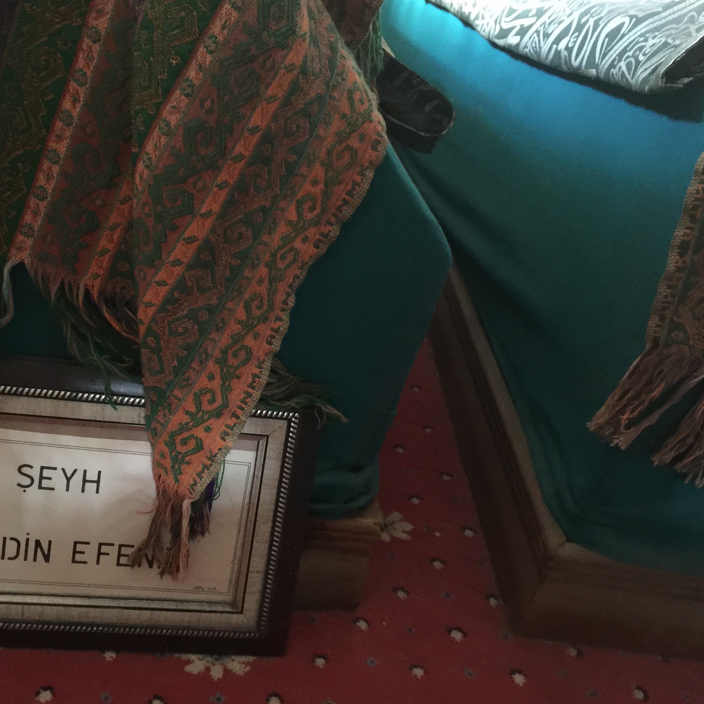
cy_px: 347
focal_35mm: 35
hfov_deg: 46.9
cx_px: 279
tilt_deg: -32.4
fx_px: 805
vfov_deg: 47.2
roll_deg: -11.9
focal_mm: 4.15
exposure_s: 1/4
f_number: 2.2
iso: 100
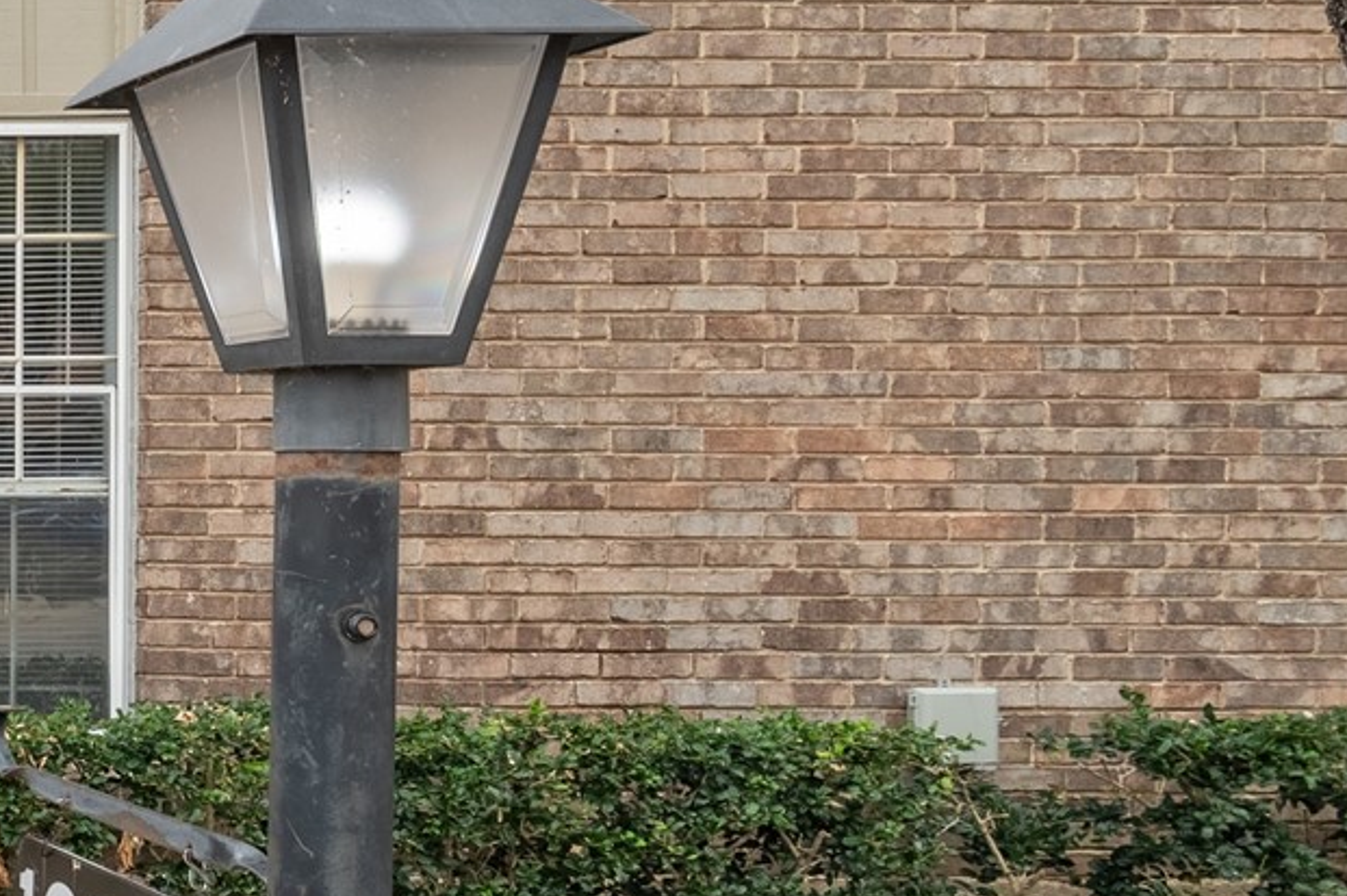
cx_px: -963
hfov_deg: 23.1
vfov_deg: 24.1
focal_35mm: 56
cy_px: 477
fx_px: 2094
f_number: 13
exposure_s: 1/320
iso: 100
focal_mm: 16
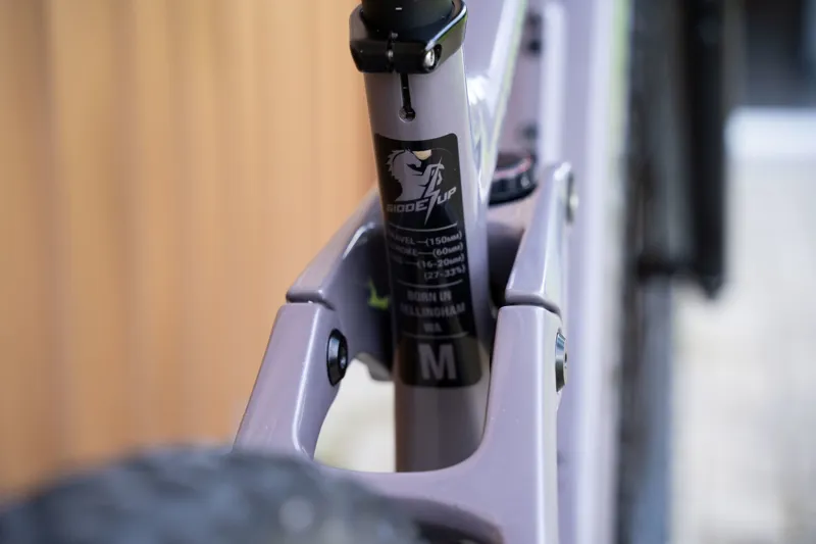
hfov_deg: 28.1
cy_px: 272
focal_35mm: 72
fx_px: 1632
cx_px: 408
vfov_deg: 18.9
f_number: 4
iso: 1000
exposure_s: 1/800
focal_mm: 72
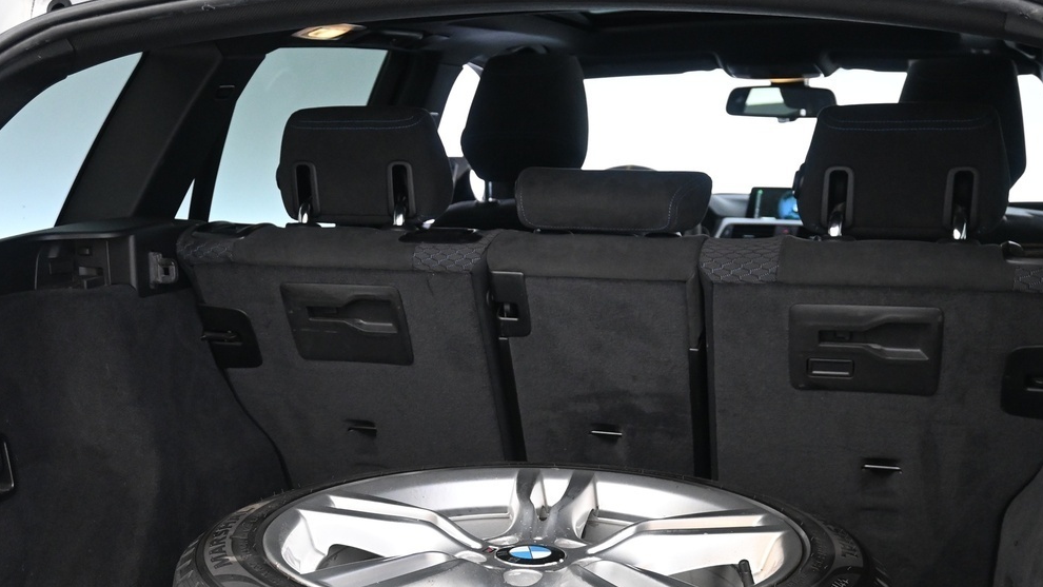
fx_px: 1351
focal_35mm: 49
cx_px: 476
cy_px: 533
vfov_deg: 23.8
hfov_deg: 42.2
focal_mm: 19
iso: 1800
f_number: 3.8
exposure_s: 1/30
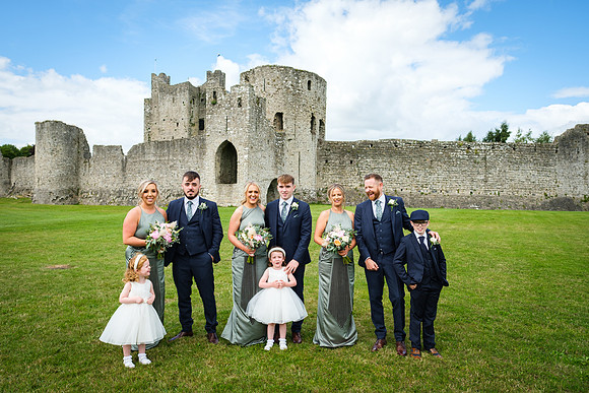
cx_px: 294
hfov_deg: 71.7
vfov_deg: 51.4
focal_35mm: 25
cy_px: 196
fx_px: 408
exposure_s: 1/500
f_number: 4
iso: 160
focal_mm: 16
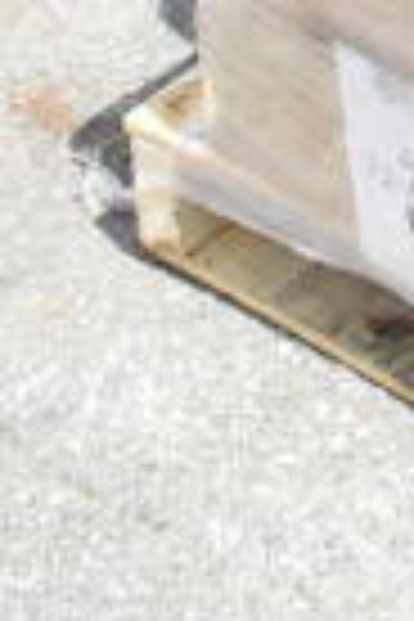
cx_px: 1300
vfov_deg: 9.8
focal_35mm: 179
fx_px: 3088
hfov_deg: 6.8
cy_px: -968
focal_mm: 18
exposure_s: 1/800
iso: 1600
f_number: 14
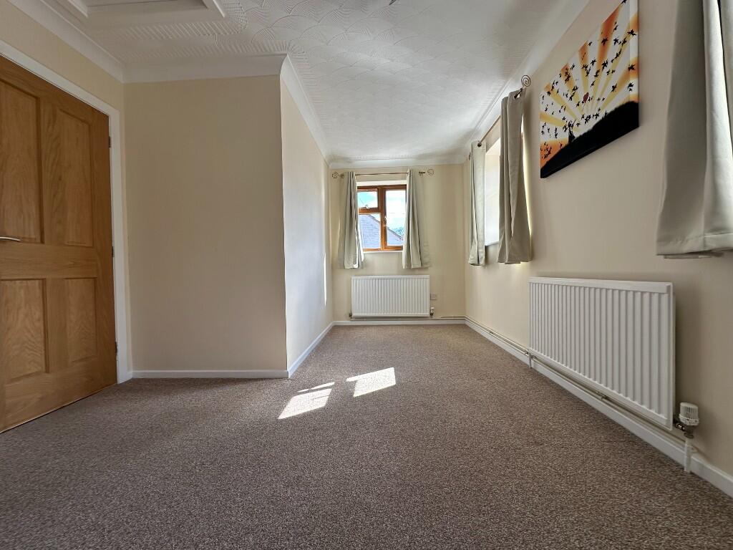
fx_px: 296
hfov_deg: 102.1
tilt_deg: -0.1
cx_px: 366
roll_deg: +1.5
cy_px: 275
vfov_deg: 85.7
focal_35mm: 14
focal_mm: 2.22
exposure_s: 1/178
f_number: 2.2
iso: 40
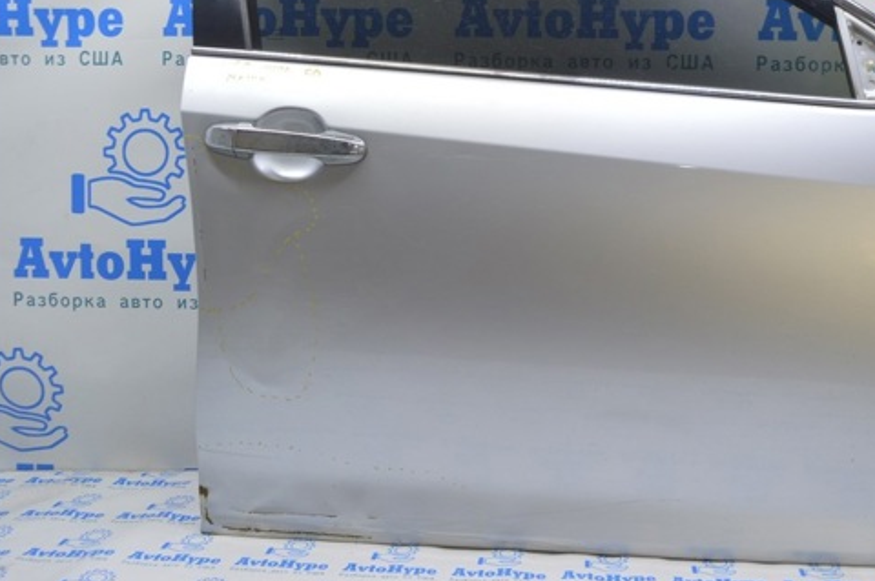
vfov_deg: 33.1
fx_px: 971
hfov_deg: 48.0
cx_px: 549
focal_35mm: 40
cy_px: 199
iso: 400
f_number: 5.6
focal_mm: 20
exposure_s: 1/20
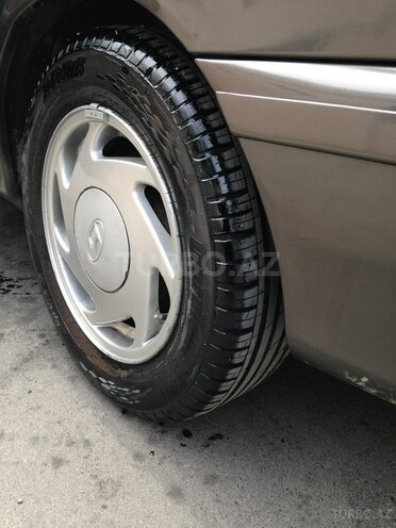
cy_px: 264
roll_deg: -2.5
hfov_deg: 42.9
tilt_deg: -22.1
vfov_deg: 55.4
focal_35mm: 33
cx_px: 198
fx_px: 503
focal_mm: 4.12
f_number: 2.4
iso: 50
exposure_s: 1/243
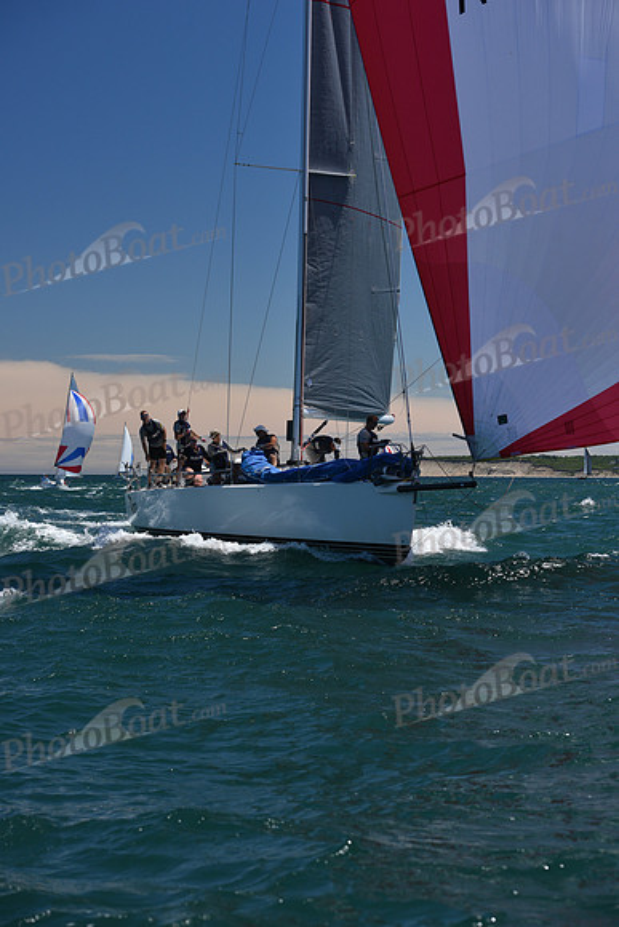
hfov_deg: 19.5
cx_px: 310
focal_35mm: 70
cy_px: 464
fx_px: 1804
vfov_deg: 28.8
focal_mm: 70
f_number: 6.3
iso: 250
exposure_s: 1/800
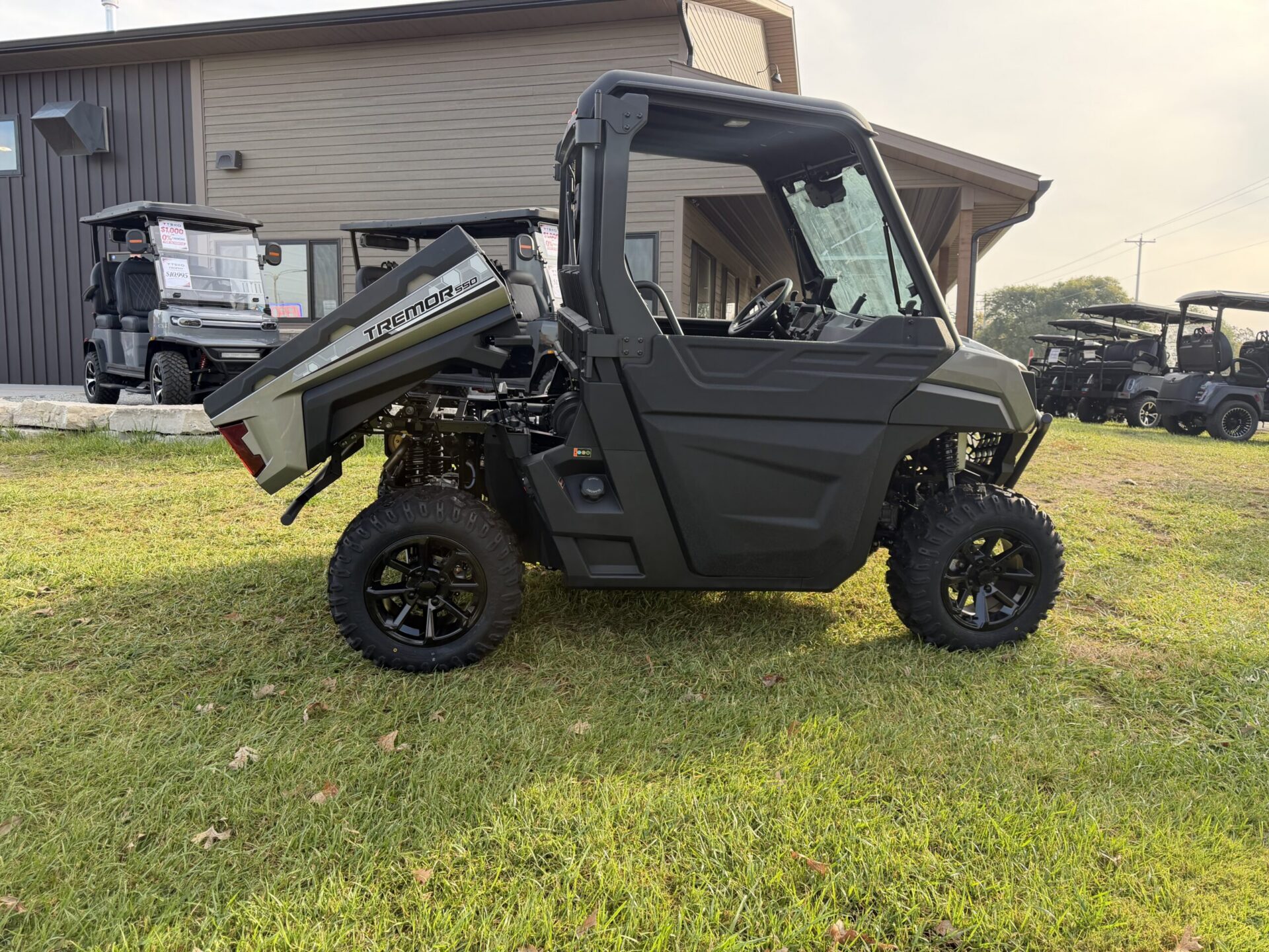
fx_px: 880
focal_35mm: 24
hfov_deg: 71.6
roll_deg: -2.0
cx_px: 634
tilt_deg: -7.2
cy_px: 476
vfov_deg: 56.8
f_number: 1.78
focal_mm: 6.76
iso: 100
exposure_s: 1/840
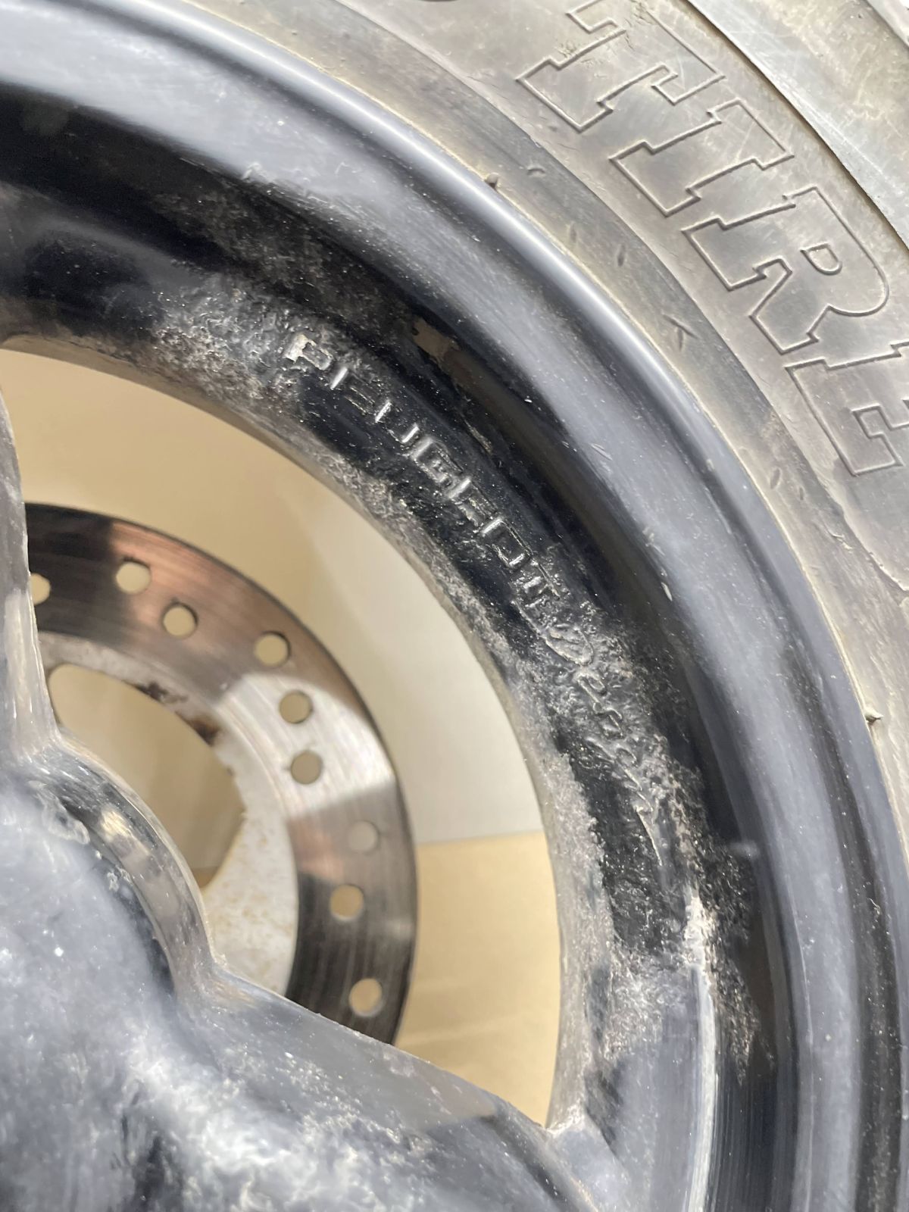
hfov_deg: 53.1
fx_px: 910
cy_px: 606
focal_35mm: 26
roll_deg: -6.5
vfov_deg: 67.3
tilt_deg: -38.2
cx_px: 454
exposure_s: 1/50
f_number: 1.6
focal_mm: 4.2
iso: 320
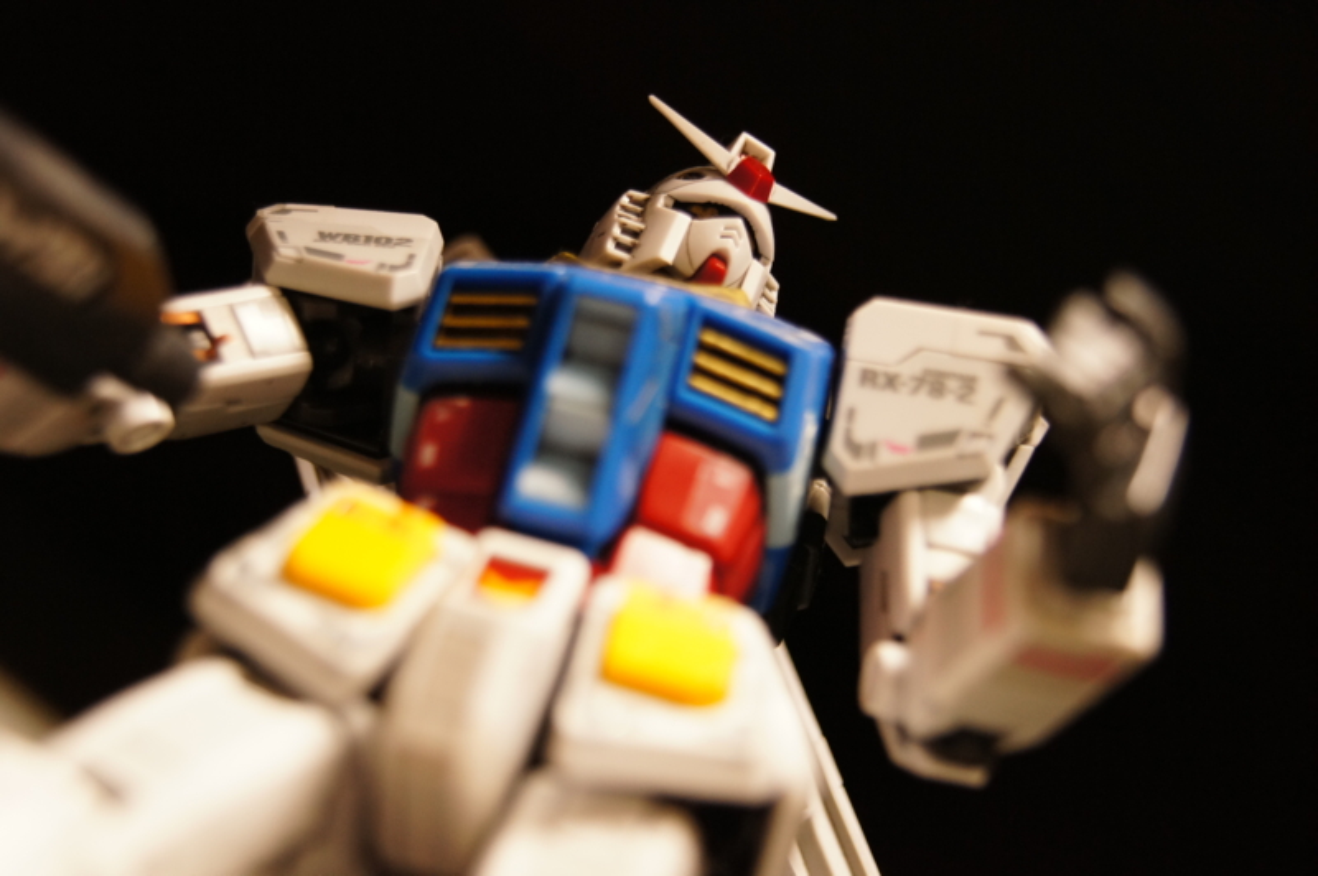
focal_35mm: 82
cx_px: 659
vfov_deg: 16.5
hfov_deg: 24.6
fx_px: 3018
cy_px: 438
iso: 3200
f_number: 5.6
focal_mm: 55
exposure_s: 1/60
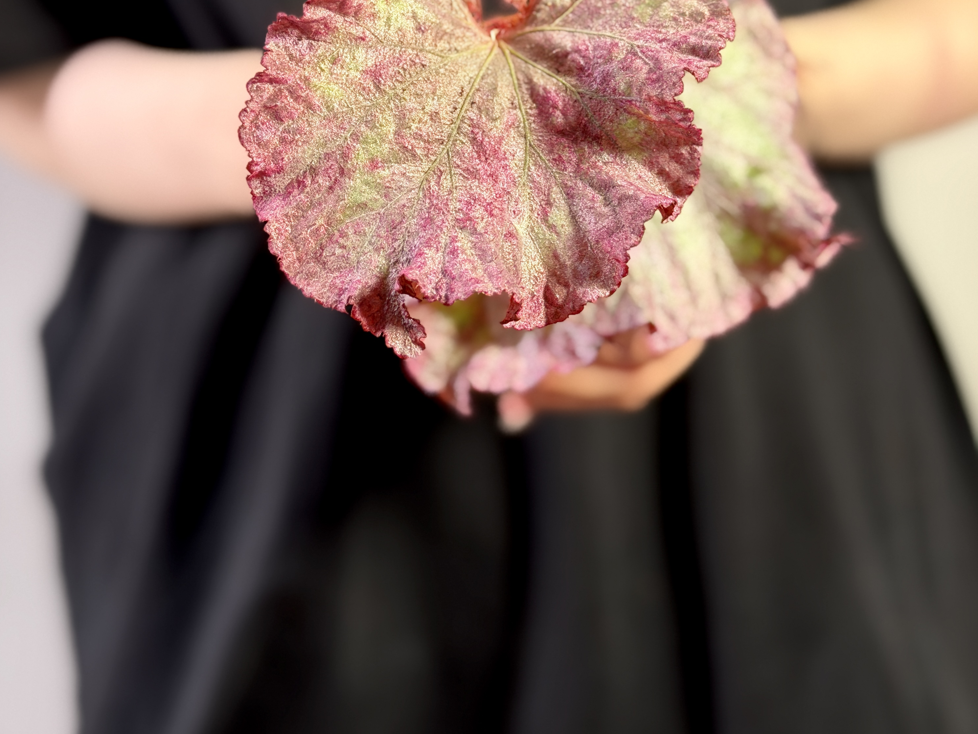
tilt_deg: -16.6
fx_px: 1837
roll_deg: +0.8
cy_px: 164
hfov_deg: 29.8
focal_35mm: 65
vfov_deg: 22.3
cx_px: 492
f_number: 1.78
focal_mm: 6.76
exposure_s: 1/50
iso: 100
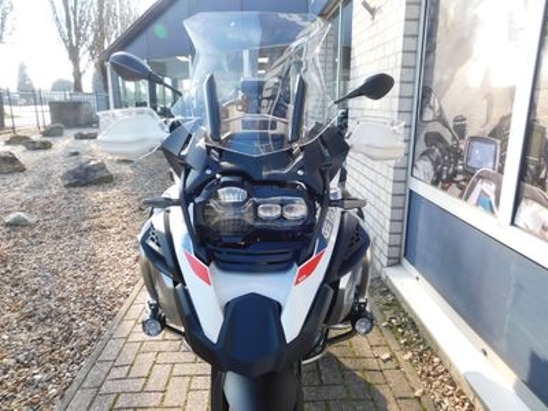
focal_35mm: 25
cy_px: 206
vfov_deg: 54.9
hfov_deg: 69.4
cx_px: 274
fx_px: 396
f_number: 3.1
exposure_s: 1/200
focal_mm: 4.5
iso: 125
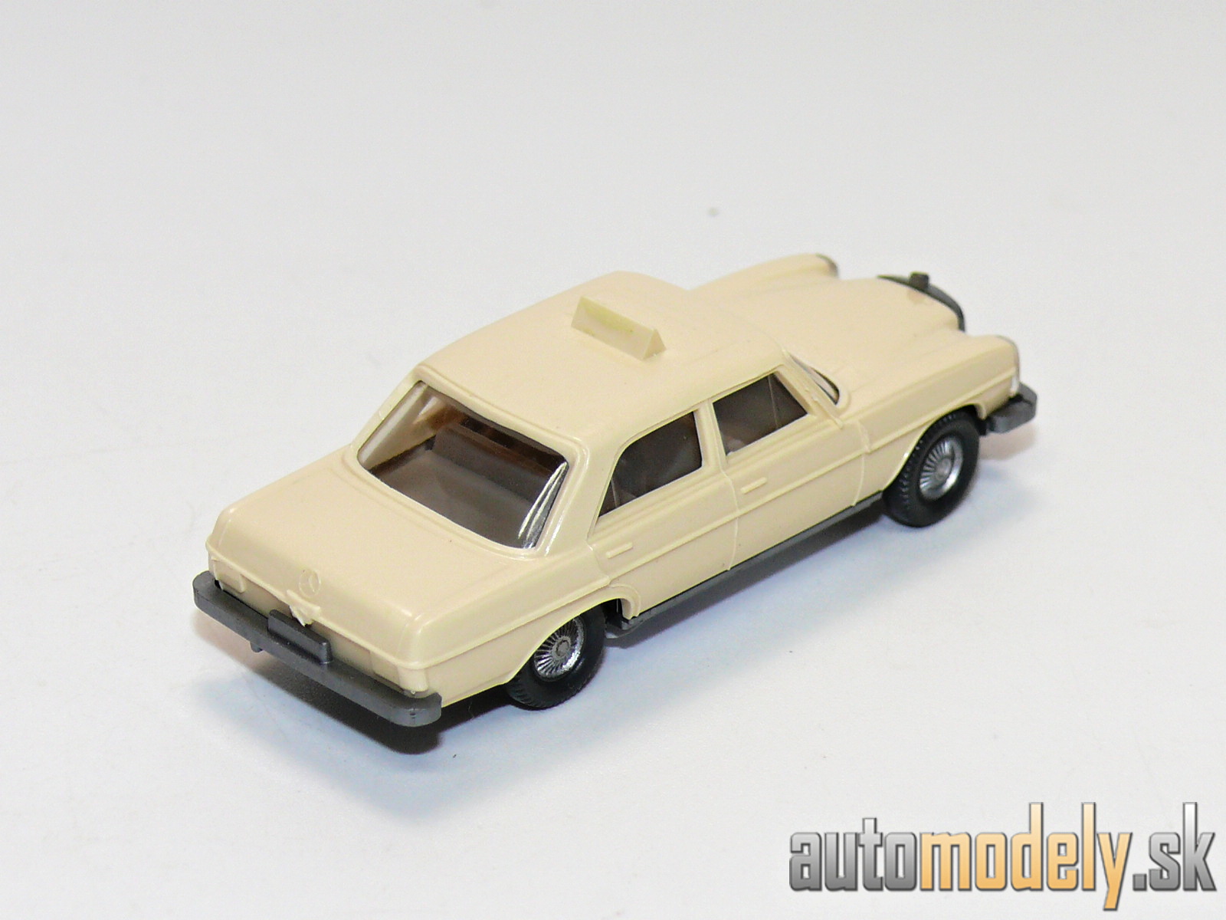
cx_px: 613
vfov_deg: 11.0
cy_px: 460
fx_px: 4781
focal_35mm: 135
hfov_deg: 14.6
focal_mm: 16.1
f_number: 4
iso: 100
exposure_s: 1/30
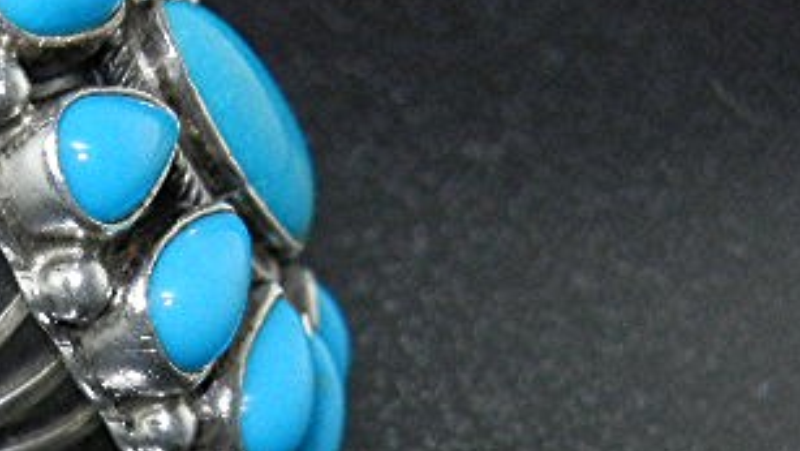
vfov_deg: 9.1
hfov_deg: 15.7
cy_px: 300
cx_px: -3
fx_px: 2844
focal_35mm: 134
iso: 735
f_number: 8
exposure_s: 1/30
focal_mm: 10.6
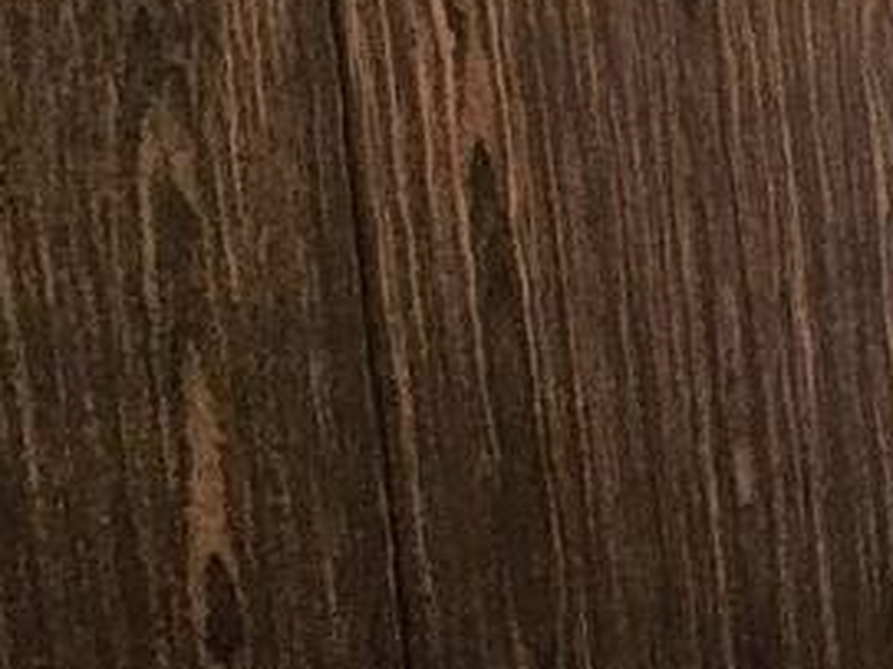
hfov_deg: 15.1
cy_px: -270
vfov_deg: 19.2
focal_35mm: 69
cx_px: 2152
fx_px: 1779
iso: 250
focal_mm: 2.2
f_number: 2.2
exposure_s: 1/370
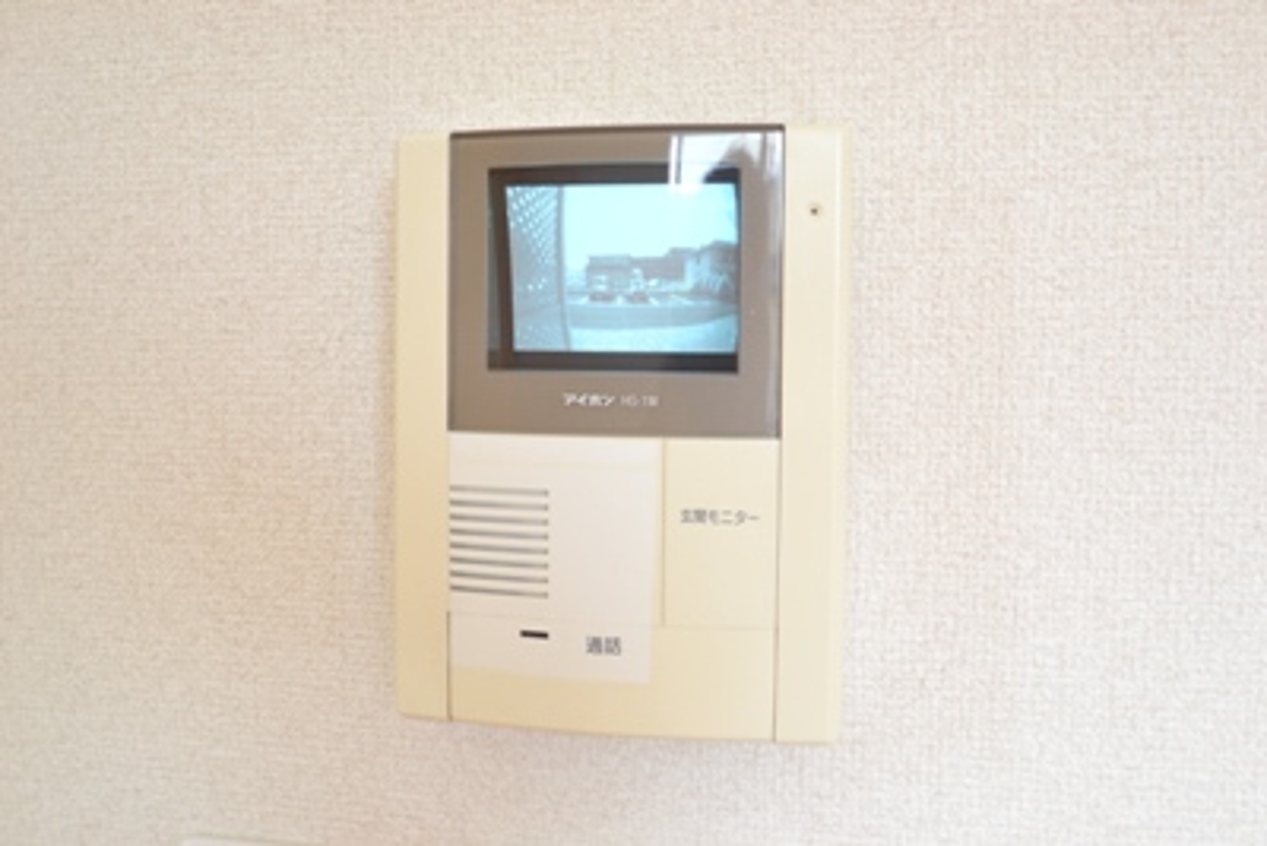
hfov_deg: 53.1
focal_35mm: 36
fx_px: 1267
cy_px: 423
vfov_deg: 36.9
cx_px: 634
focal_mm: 24
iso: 400
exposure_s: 1/60
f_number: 4.5
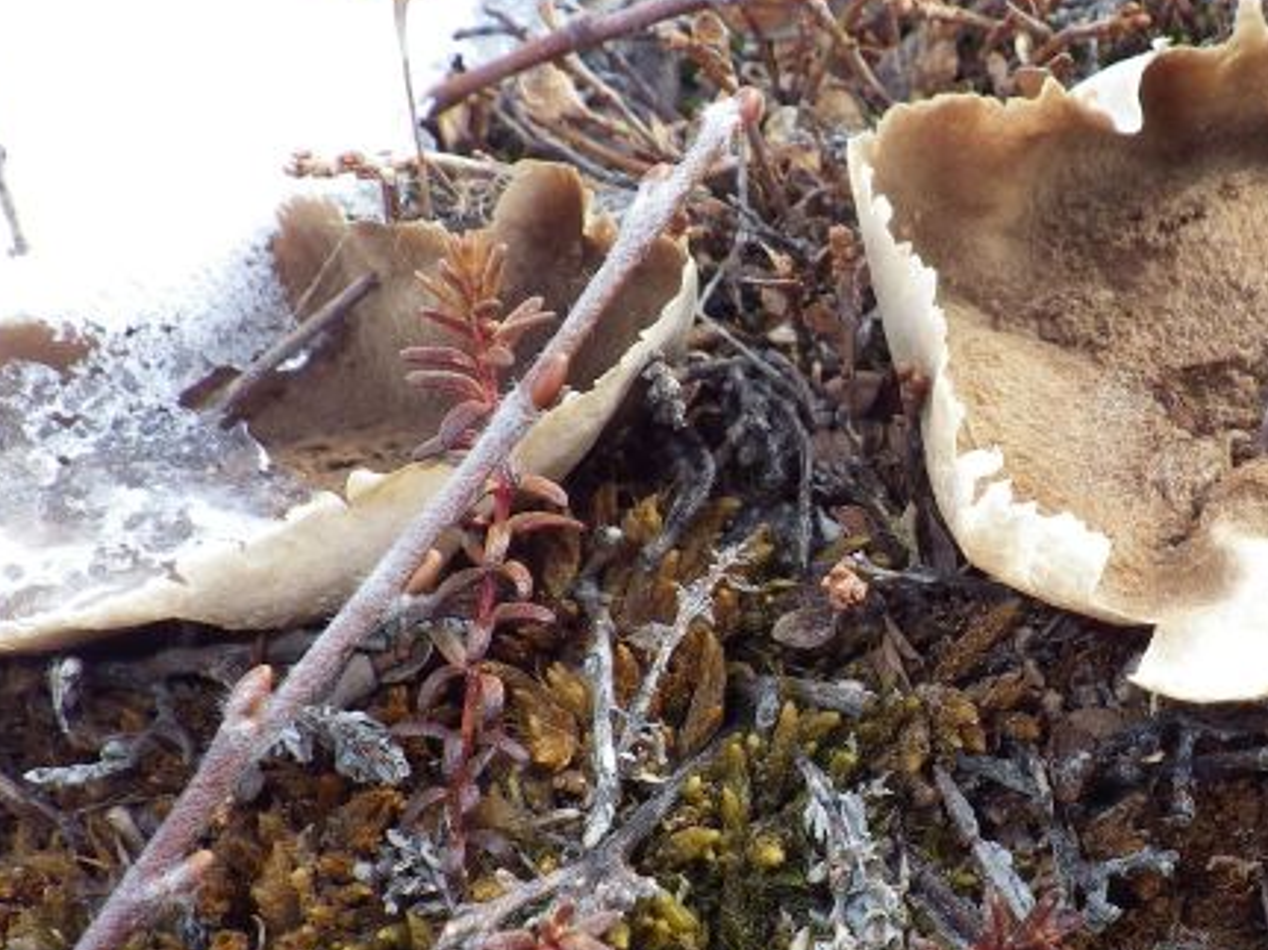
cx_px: 956
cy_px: 556
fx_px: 1904
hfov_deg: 36.0
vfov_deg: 28.0
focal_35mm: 52
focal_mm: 5
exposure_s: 1/320
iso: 125
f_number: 4.2
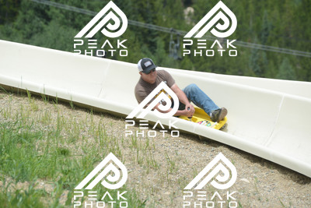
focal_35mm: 195
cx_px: 156
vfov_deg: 7.0
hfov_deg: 10.5
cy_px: 104
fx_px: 1685
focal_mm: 195
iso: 220
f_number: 6.3
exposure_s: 1/640
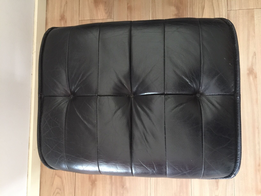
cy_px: 98
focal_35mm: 29
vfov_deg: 48.2
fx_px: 219
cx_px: 130
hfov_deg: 61.7
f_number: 2.2
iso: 125
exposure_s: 1/8
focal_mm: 4.15
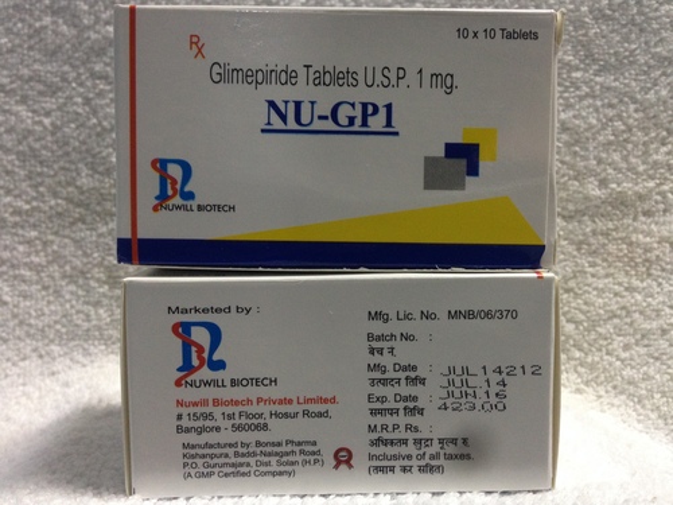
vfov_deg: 42.9
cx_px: 336
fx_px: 642
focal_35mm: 33
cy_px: 252
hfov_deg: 55.4
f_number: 2.4
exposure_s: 1/20
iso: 200
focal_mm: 4.12
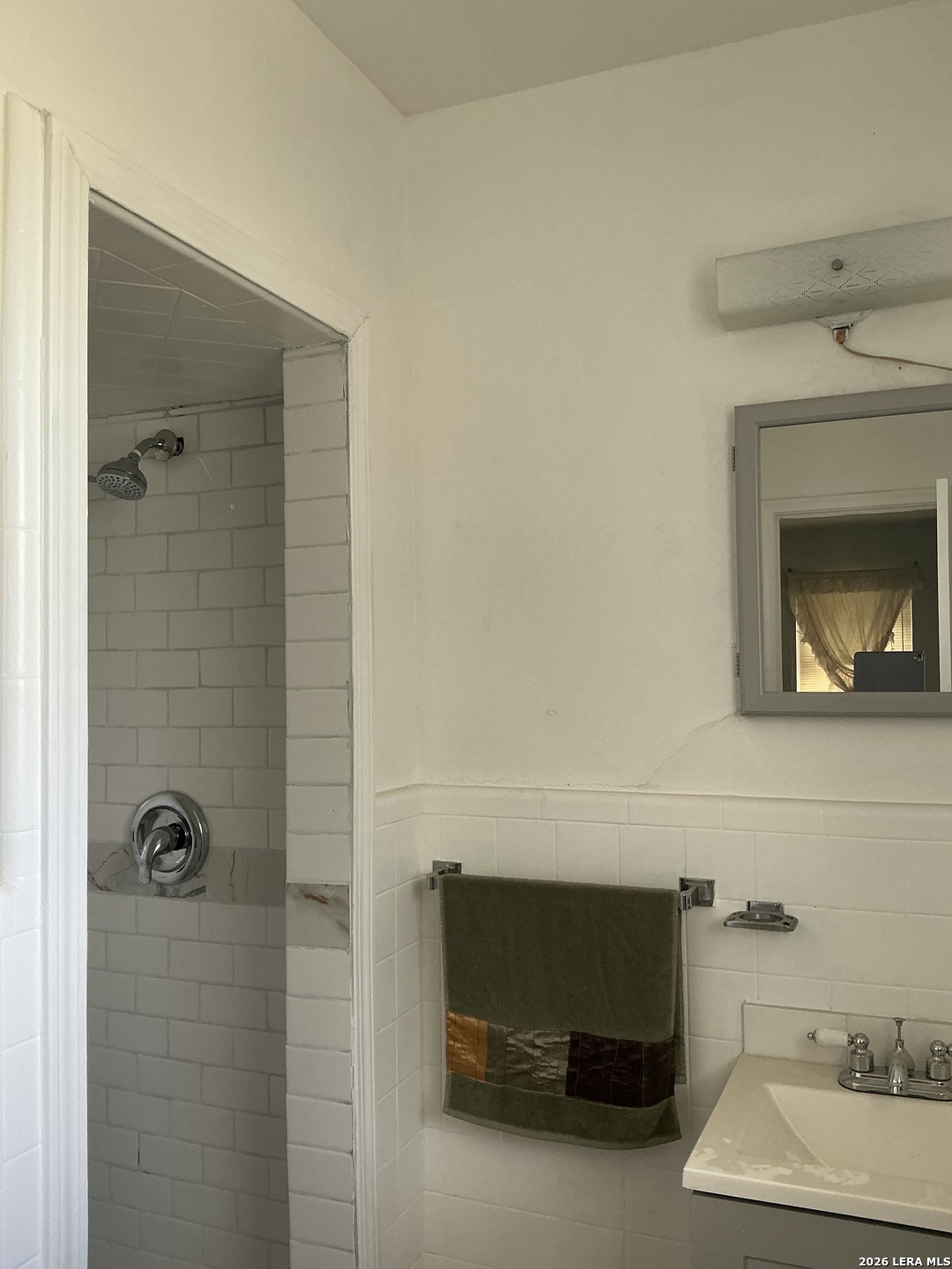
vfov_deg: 63.4
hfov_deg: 49.7
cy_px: 634
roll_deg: -0.4
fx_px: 1027
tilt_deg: +3.0
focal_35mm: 28
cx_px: 476
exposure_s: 1/69
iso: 64
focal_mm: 3
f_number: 1.8
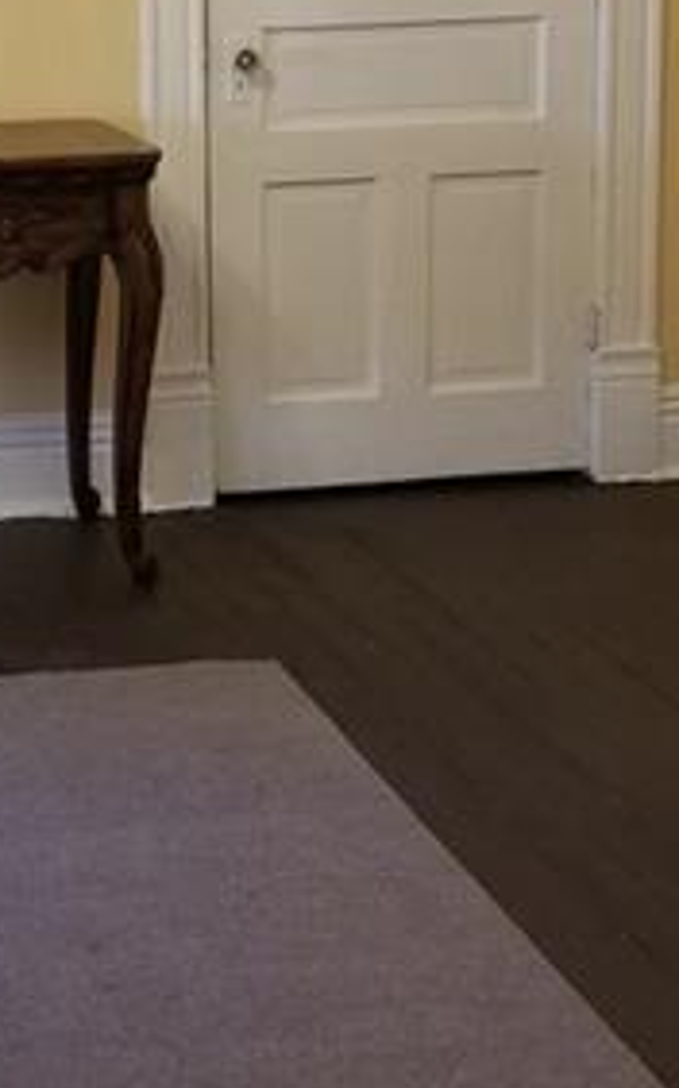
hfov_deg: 16.1
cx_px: -305
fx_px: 2223
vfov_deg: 26.7
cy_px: 131
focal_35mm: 75
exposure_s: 1/30
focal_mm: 4.3
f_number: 1.7
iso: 200
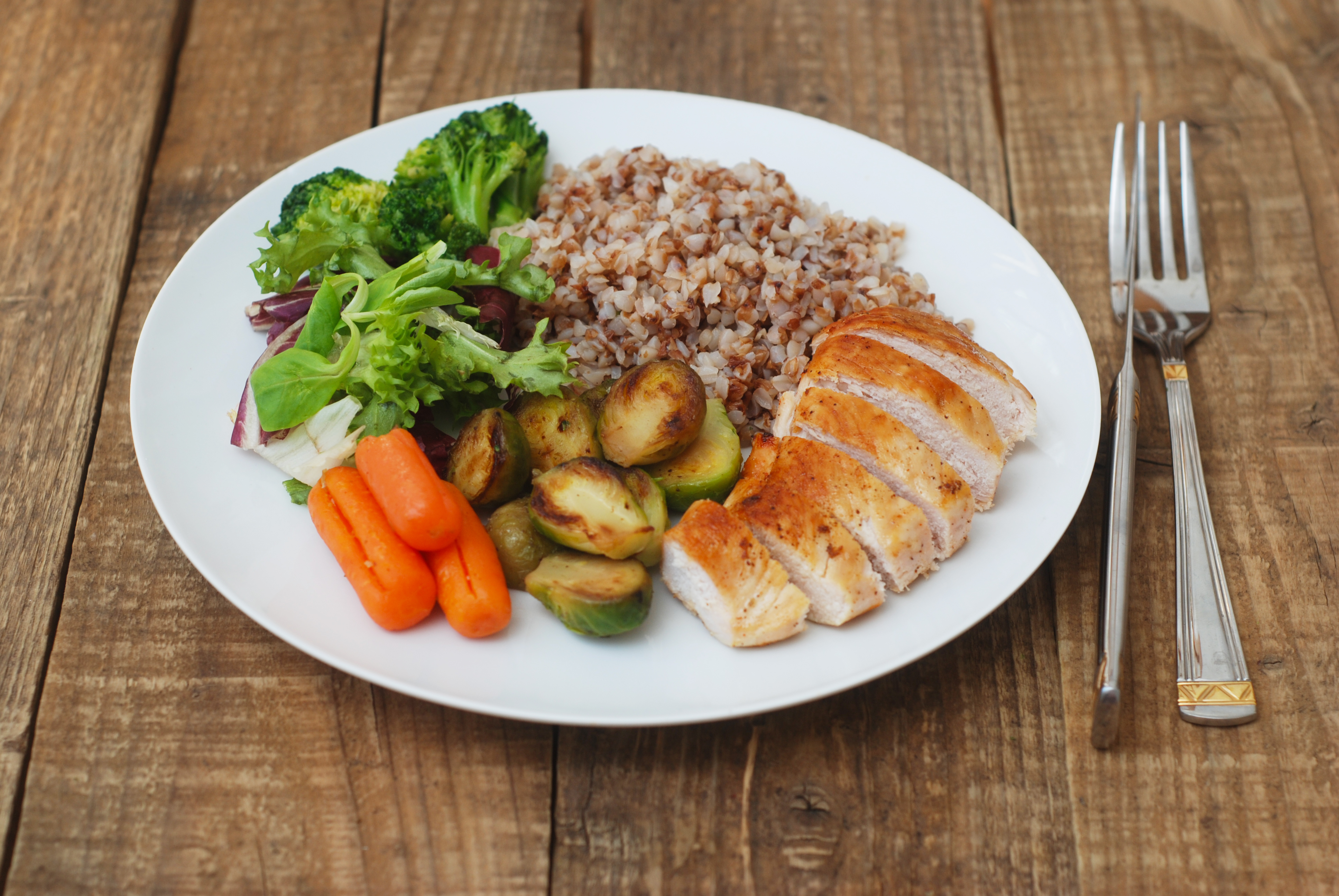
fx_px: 2793
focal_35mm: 75
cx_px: 670
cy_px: 448
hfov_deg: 27.0
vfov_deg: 18.2
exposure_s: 1/125
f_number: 4.8
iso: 100
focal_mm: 50
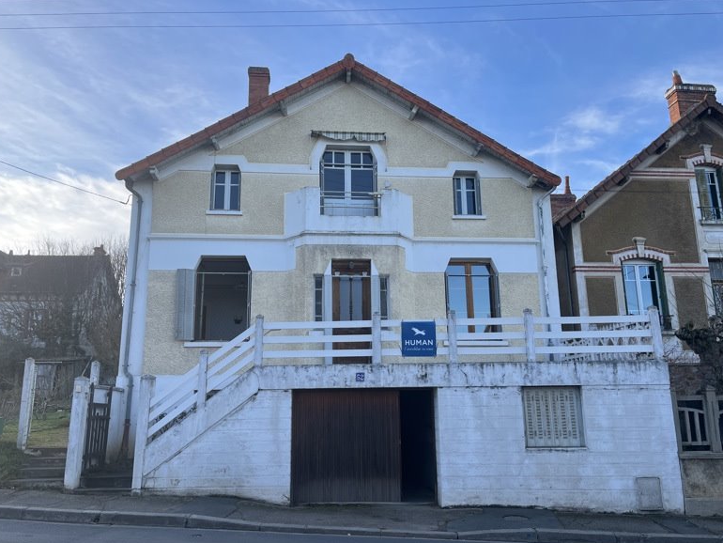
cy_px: 280
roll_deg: +0.8
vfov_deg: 51.4
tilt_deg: +12.0
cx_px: 362
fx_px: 564
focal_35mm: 27
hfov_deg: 65.3
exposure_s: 1/1046
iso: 50
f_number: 1.6
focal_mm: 5.1
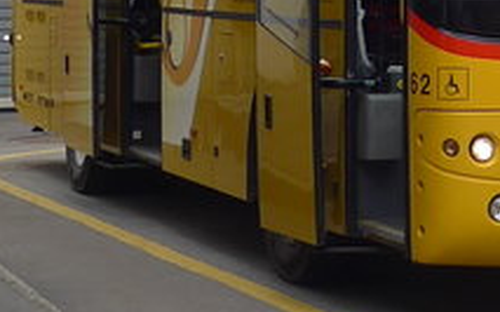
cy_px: -352
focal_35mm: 173
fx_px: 2357
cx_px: 538
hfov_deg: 11.9
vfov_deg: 7.2
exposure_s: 1/400
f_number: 2.8
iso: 80
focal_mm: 6
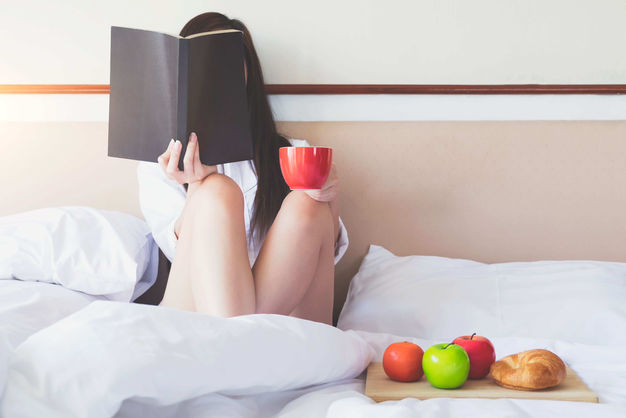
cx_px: 313
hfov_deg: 45.4
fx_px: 748
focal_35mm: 43
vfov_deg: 31.2
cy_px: 209
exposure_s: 1/80
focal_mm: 28.9
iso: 250
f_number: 3.2
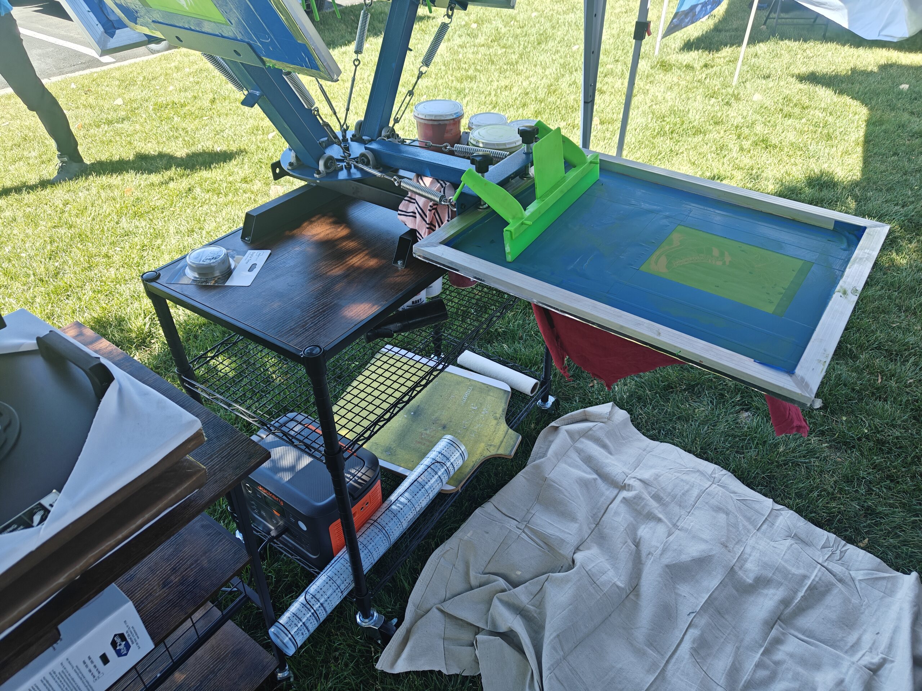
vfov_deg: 56.8
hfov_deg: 71.6
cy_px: 346
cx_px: 461
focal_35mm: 24
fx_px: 639
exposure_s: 1/615
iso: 50
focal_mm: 5.59
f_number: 1.8
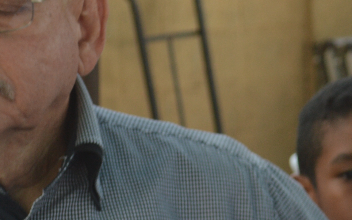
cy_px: 218
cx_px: 597
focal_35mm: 193
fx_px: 1850
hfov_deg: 10.3
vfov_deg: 6.8
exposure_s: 1/125
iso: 100
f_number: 5.6
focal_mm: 35
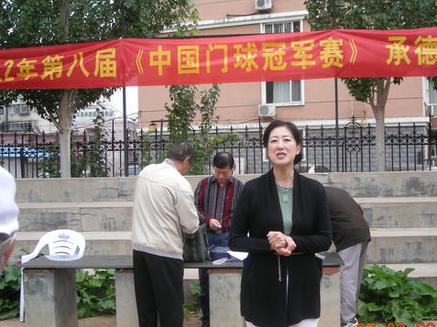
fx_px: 593
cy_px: 157
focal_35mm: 47
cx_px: 249
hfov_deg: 40.4
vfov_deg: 30.8
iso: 50
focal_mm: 5.7
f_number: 2.8
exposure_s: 1/99.8
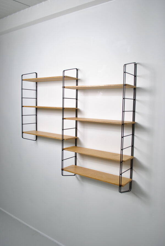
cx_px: 82
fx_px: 185
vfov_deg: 67.3
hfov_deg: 48.1
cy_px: 123
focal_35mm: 27
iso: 200
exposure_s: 1/40
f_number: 3.5
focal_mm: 18
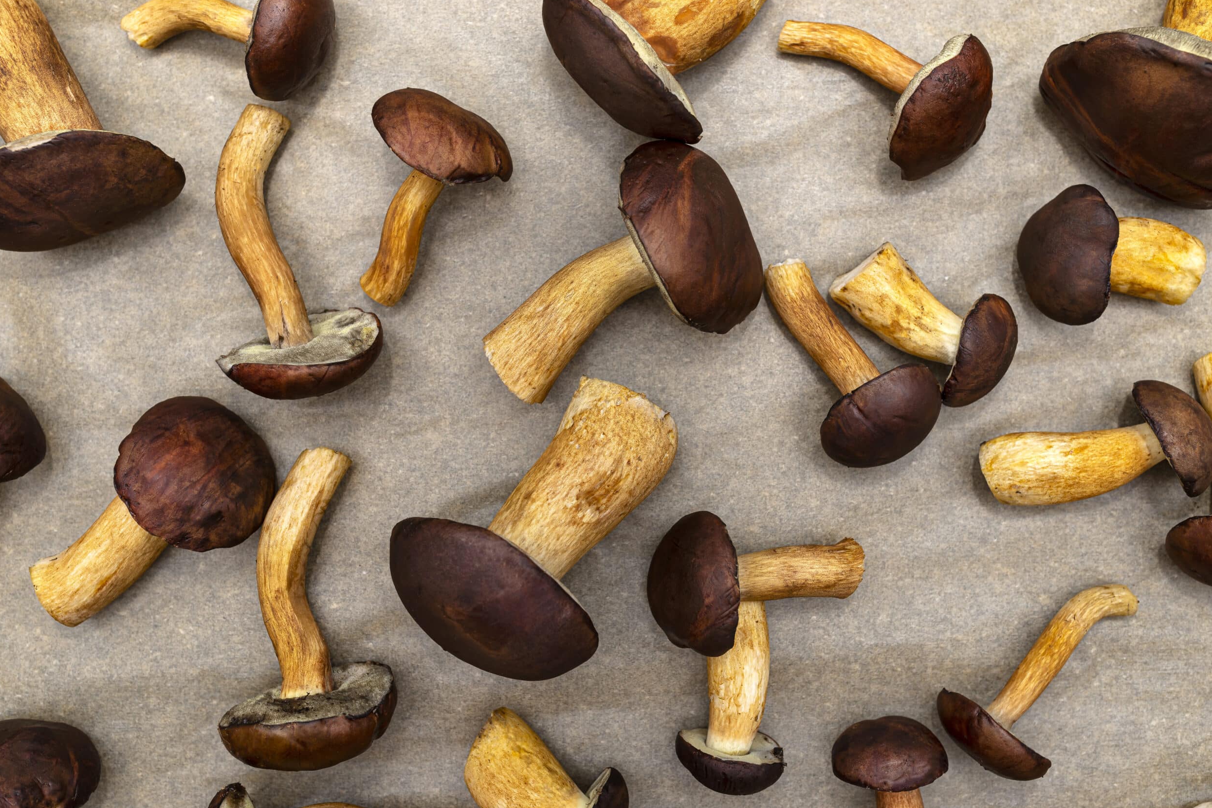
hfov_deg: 53.1
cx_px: 597
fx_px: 1212
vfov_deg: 36.9
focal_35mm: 36
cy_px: 396
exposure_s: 1/60
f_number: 7.1
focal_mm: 35
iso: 100
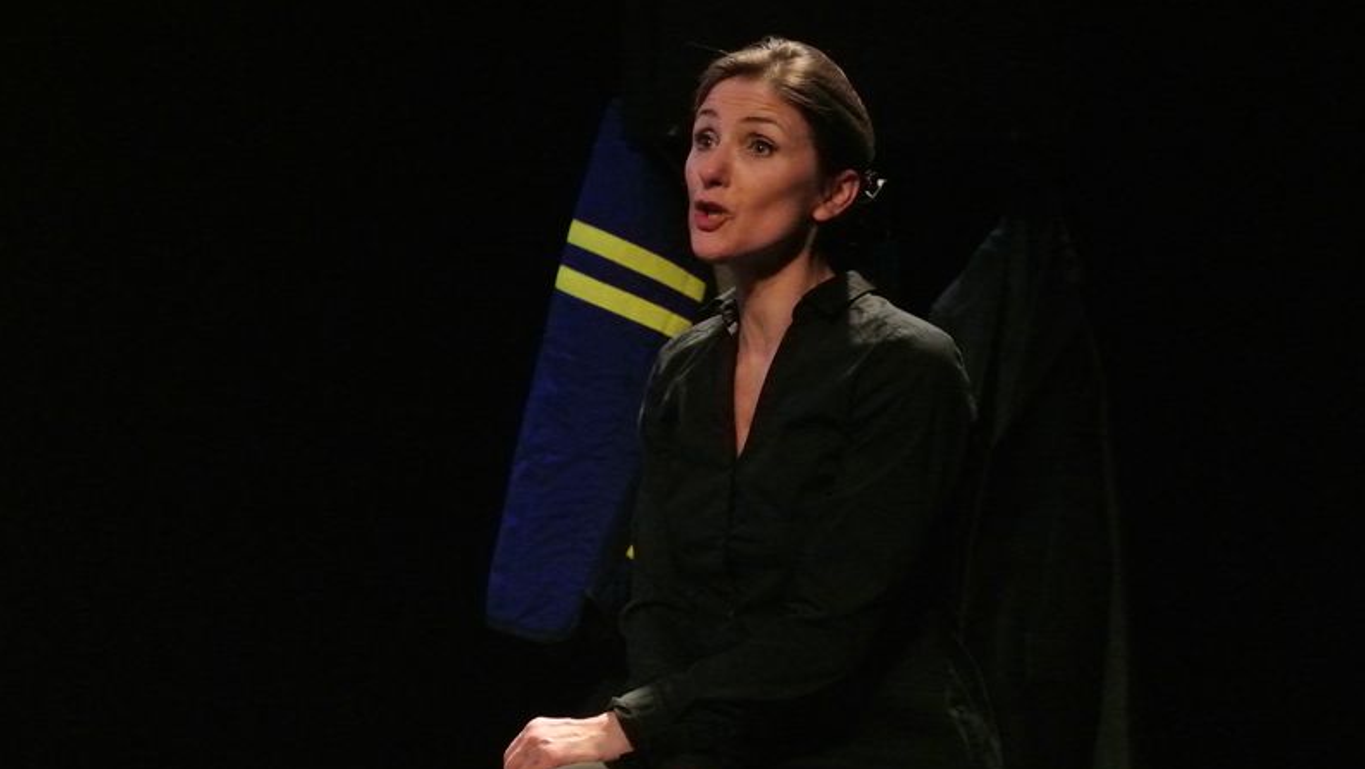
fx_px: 6118
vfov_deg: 7.2
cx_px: 681
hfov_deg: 12.7
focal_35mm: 169
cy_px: 372
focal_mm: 59.4
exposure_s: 1/250
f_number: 4.5
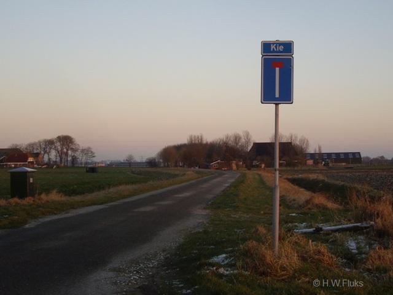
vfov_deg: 37.7
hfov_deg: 49.0
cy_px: 148
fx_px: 431
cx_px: 196
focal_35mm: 38
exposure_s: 1/160
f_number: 2.8
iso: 100
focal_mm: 7.9
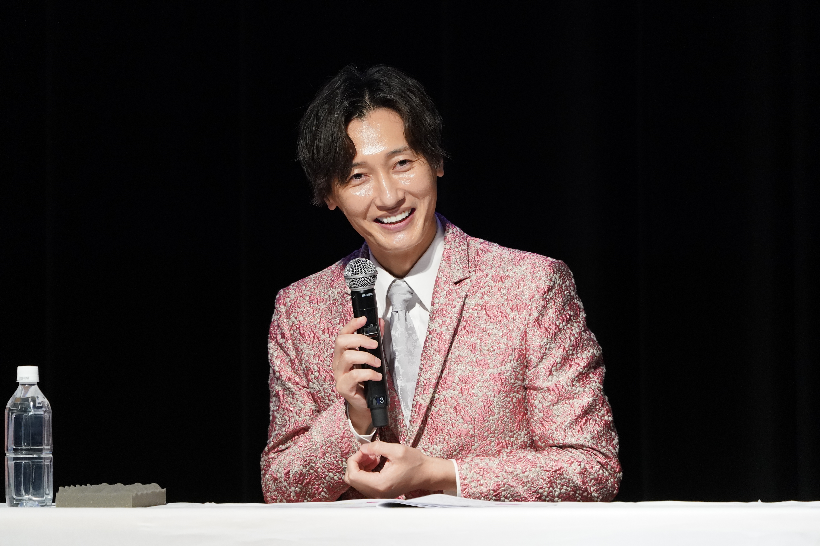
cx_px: 410
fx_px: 8427
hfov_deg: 5.6
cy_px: 273
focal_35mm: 370
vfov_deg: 3.7
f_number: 6.3
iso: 5000
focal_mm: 370
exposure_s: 1/200
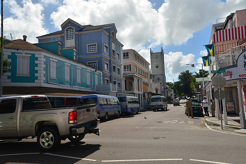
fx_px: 219
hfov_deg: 58.7
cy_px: 82
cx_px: 123
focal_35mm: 32
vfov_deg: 41.1
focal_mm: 32
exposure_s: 1/125
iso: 110
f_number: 11
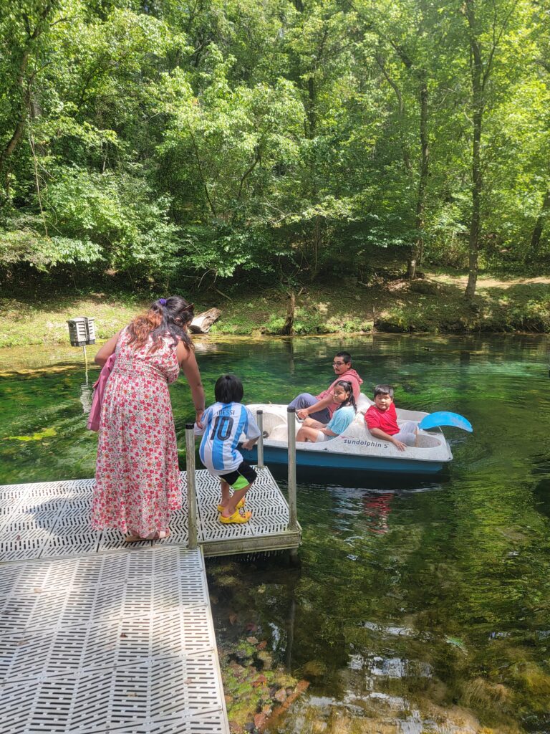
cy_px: 367
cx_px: 275
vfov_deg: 71.6
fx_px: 508
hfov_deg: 56.8
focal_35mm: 24
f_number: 1.8
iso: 16
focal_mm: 6.7
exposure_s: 1/137
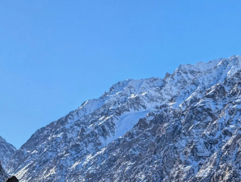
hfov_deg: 19.2
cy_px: 162
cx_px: 188
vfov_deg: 14.5
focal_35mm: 101
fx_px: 704
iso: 46
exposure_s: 1/3333
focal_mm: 6.81
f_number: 1.85
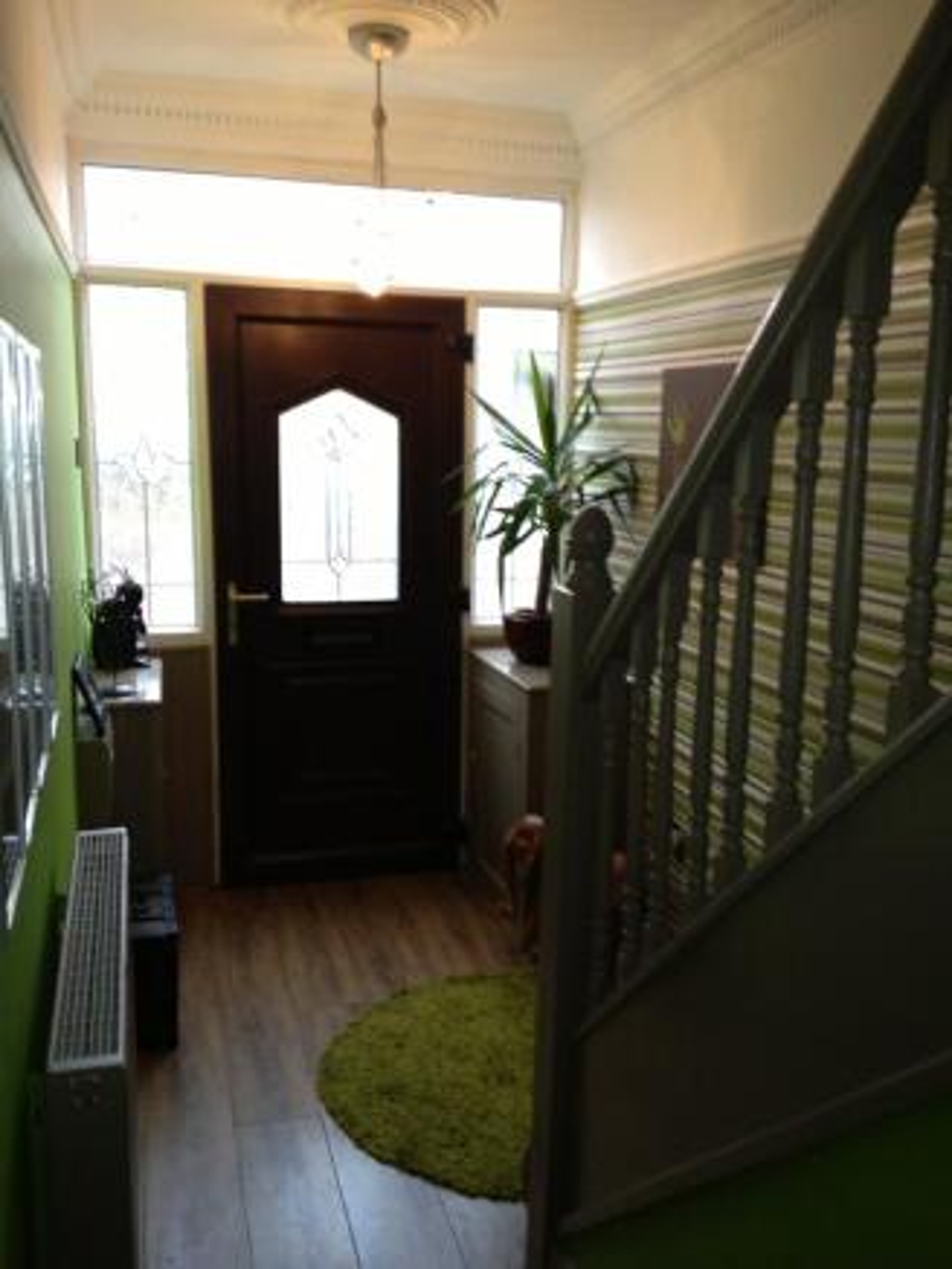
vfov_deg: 52.6
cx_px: 476
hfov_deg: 40.7
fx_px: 1283
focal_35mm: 35
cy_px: 634
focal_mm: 4.28
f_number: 2.4
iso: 125
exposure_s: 1/20
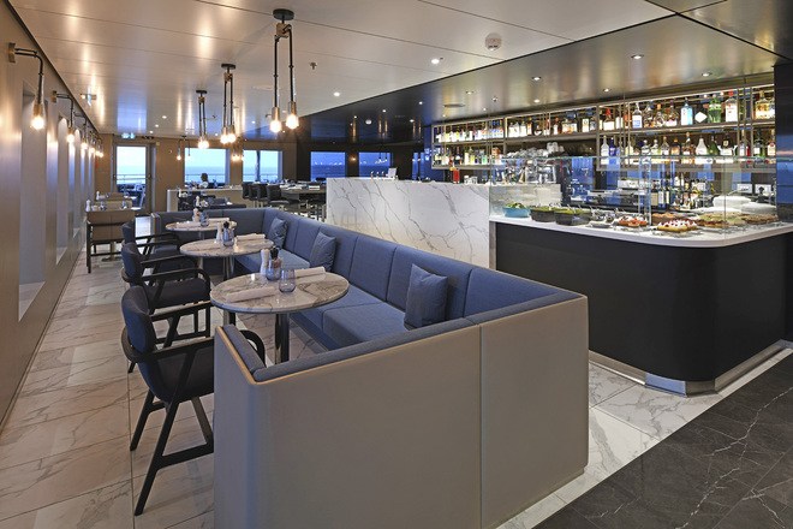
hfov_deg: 86.9
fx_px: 418
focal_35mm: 19
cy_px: 264
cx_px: 396
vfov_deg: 64.6
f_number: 11
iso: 64
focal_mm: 19
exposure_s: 4
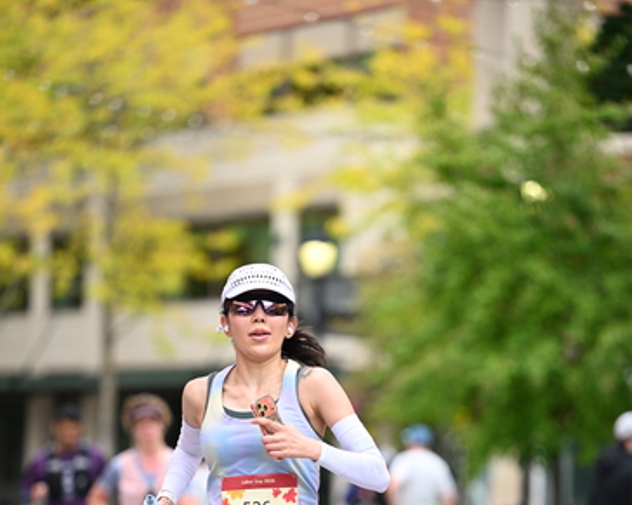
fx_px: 3983
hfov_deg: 9.1
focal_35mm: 213
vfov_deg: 7.2
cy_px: 436
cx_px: 317
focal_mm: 150
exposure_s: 1/2000
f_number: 2.8
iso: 640
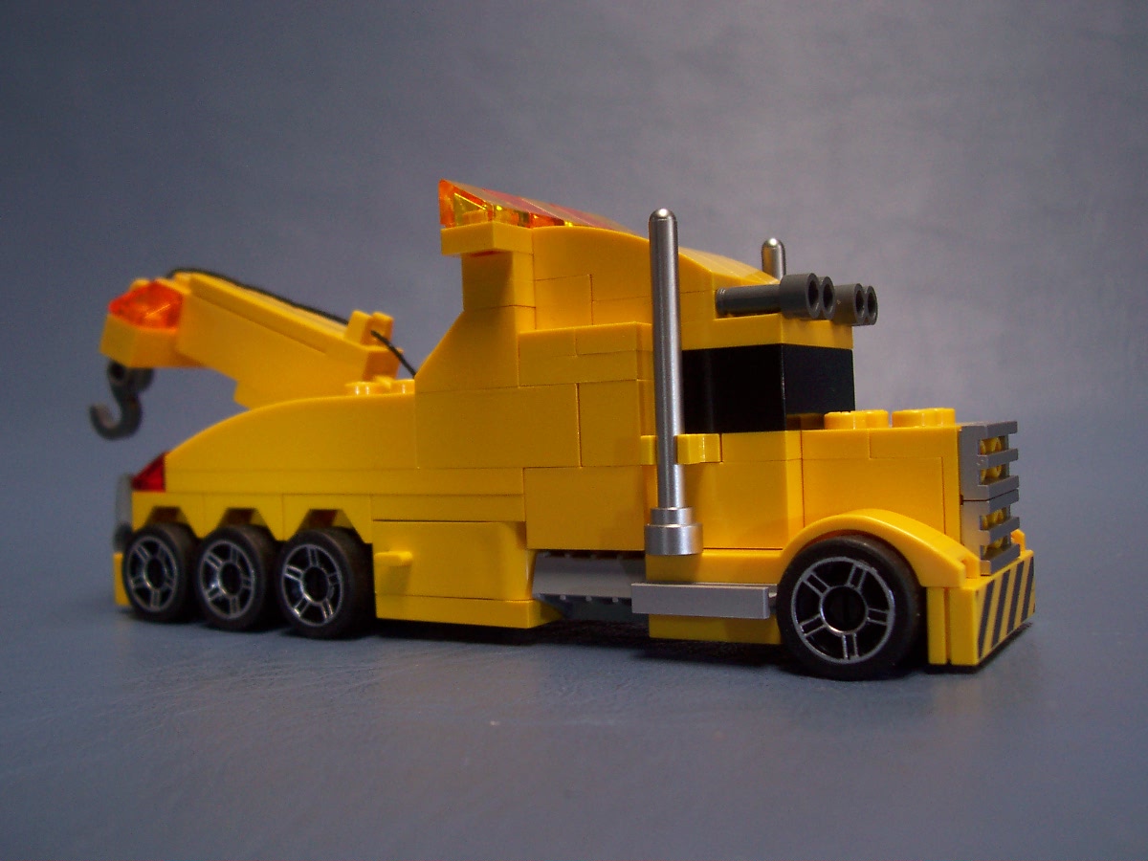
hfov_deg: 50.1
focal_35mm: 37
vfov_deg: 38.7
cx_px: 574
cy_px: 430
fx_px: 1227
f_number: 2.8
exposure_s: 1/60
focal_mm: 5.6
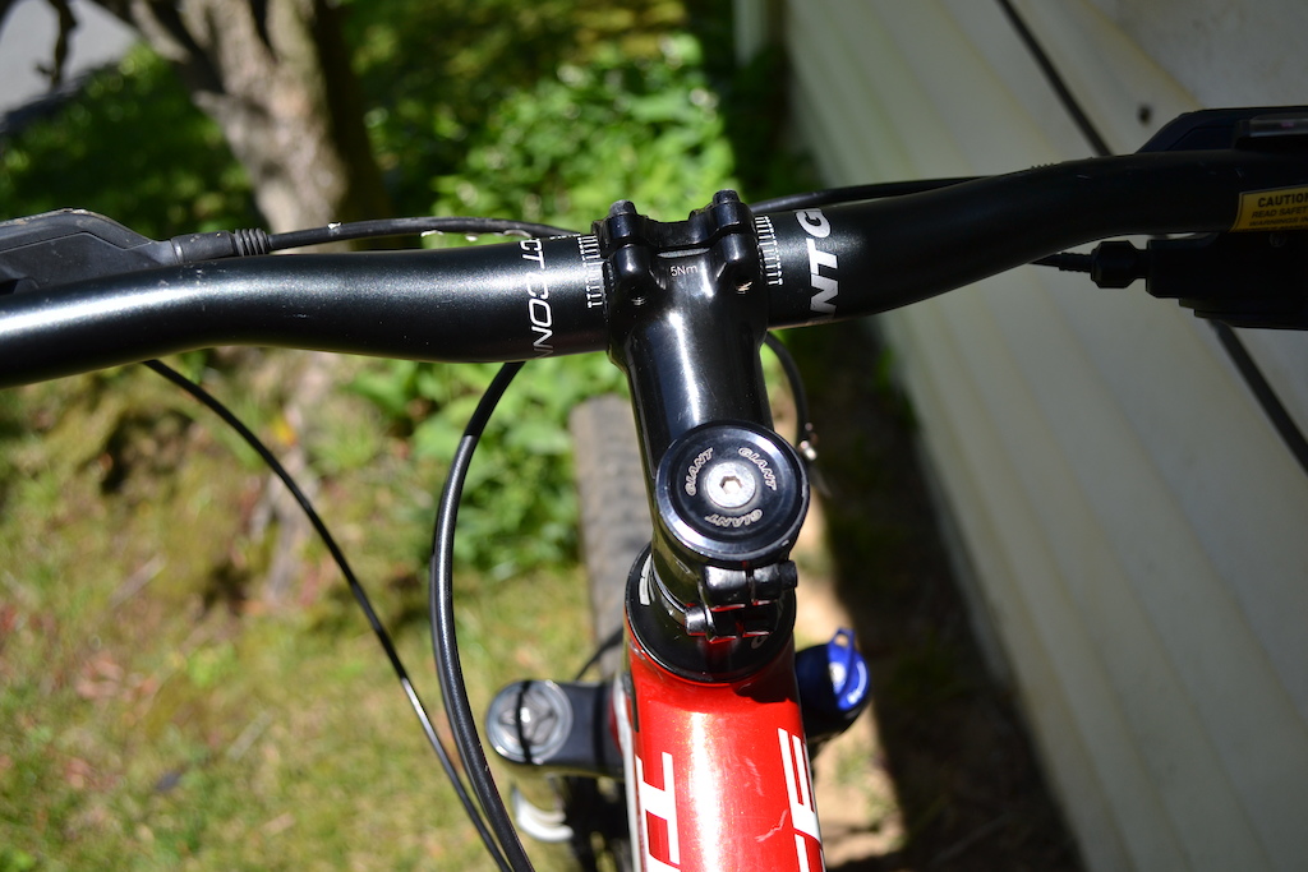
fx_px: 1090
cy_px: 436
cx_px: 654
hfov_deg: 61.9
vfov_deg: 43.6
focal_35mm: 30
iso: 100
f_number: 3.8
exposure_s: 1/640
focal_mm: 20
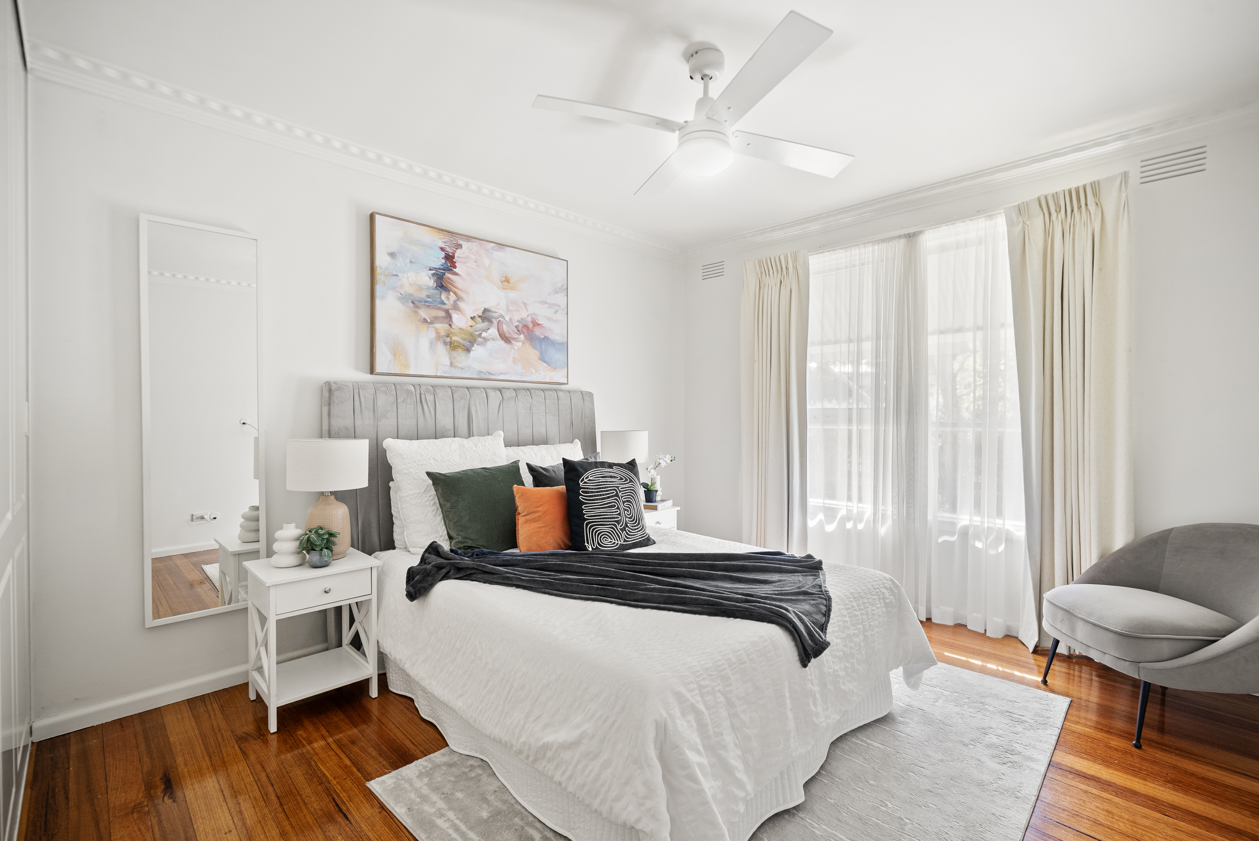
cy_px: 420
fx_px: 525
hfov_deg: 100.4
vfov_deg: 77.4
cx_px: 630
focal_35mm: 15
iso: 640
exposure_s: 1/3
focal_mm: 15
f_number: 7.1
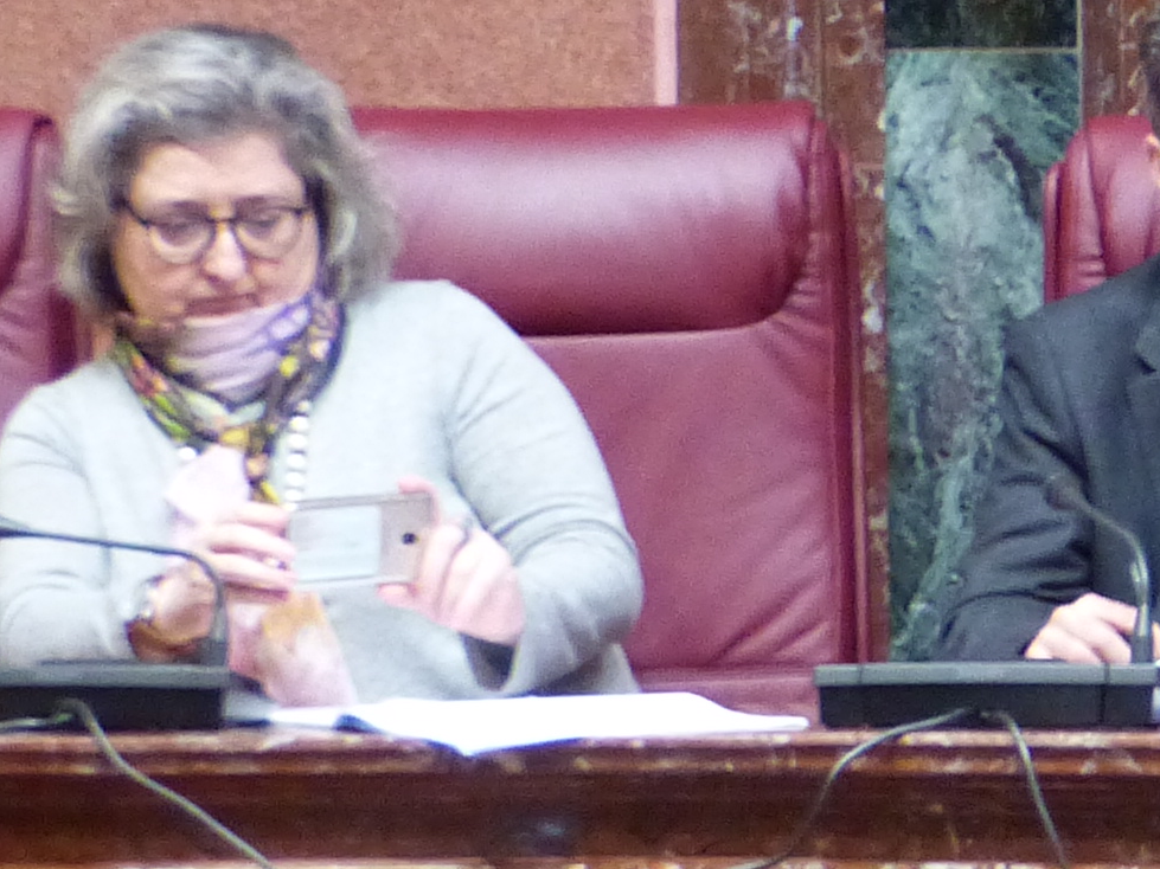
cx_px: 2232
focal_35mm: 384
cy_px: 242
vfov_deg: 3.9
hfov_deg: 5.1
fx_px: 12866
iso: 400
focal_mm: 16.9
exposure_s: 1/20
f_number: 2.8
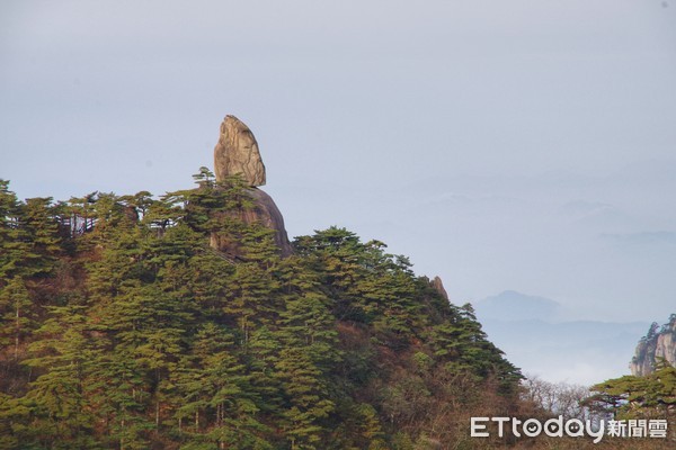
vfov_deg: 6.8
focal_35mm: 202
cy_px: 225
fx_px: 3802
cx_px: 338
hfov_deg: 10.2
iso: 400
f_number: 9
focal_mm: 135
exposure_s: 1/200
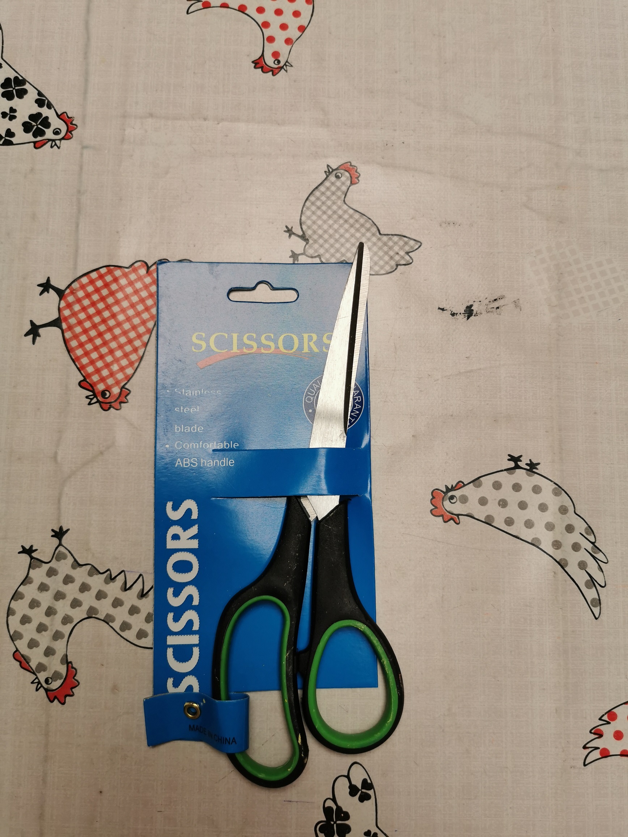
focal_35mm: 27
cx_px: 314
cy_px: 418
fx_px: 653
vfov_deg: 65.3
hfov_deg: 51.4
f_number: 1.6
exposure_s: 1/130
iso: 50
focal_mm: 5.56
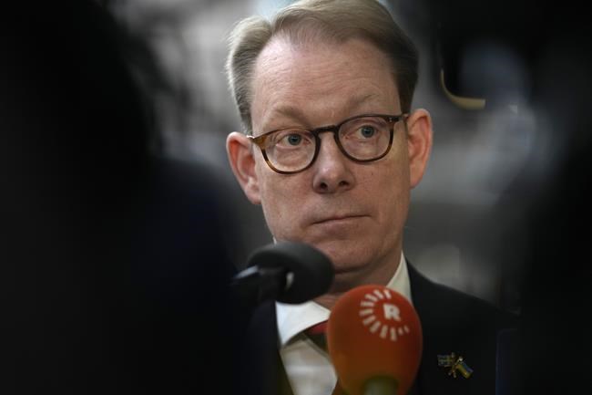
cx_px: 296
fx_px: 2663
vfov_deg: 8.5
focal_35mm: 162
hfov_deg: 12.7
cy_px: 198
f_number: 2.8
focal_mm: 162
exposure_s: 1/320
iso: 1600
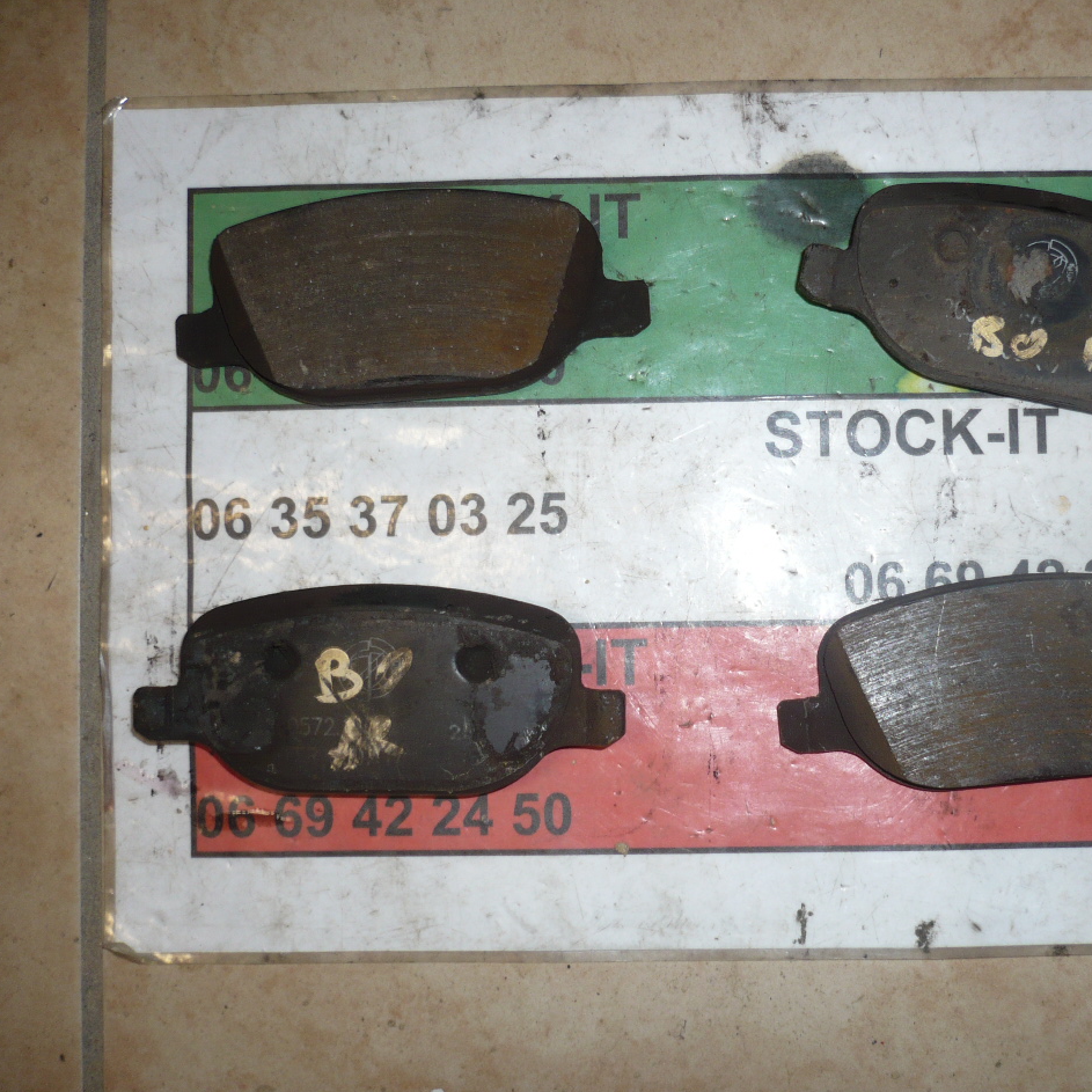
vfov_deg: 40.0
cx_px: 725
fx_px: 1499
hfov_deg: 39.6
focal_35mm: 42
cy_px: 549
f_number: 2.8
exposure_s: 1/30
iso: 100
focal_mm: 5.8
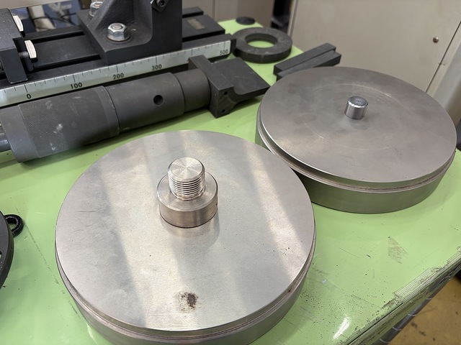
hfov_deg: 67.3
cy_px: 172
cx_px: 230
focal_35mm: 26
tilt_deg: -44.5
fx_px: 346
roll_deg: -4.3
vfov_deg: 53.1
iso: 125
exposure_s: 1/88
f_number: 1.6
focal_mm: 5.96
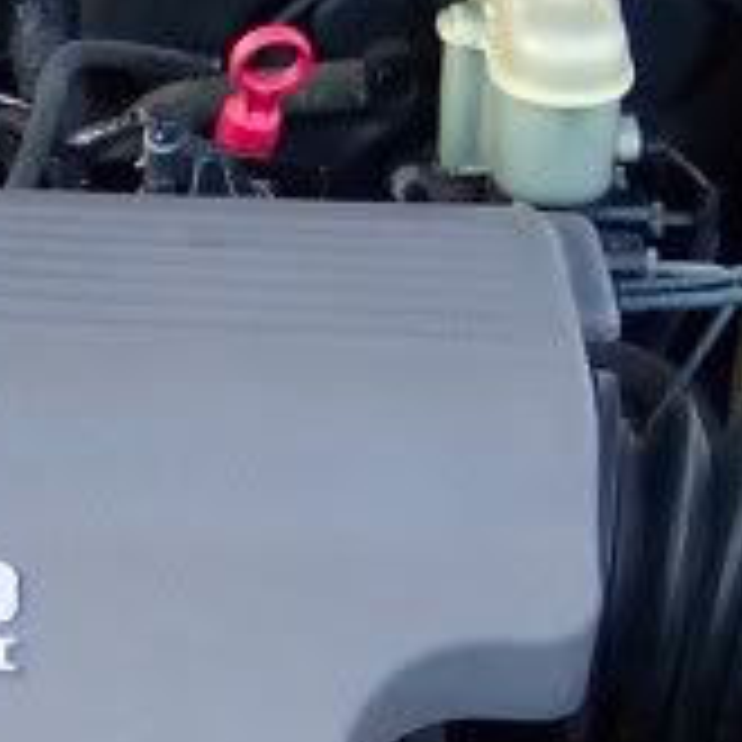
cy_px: 436
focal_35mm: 176
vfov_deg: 9.9
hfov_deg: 9.8
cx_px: -198
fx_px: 4268
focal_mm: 8
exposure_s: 1/125
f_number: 2.8
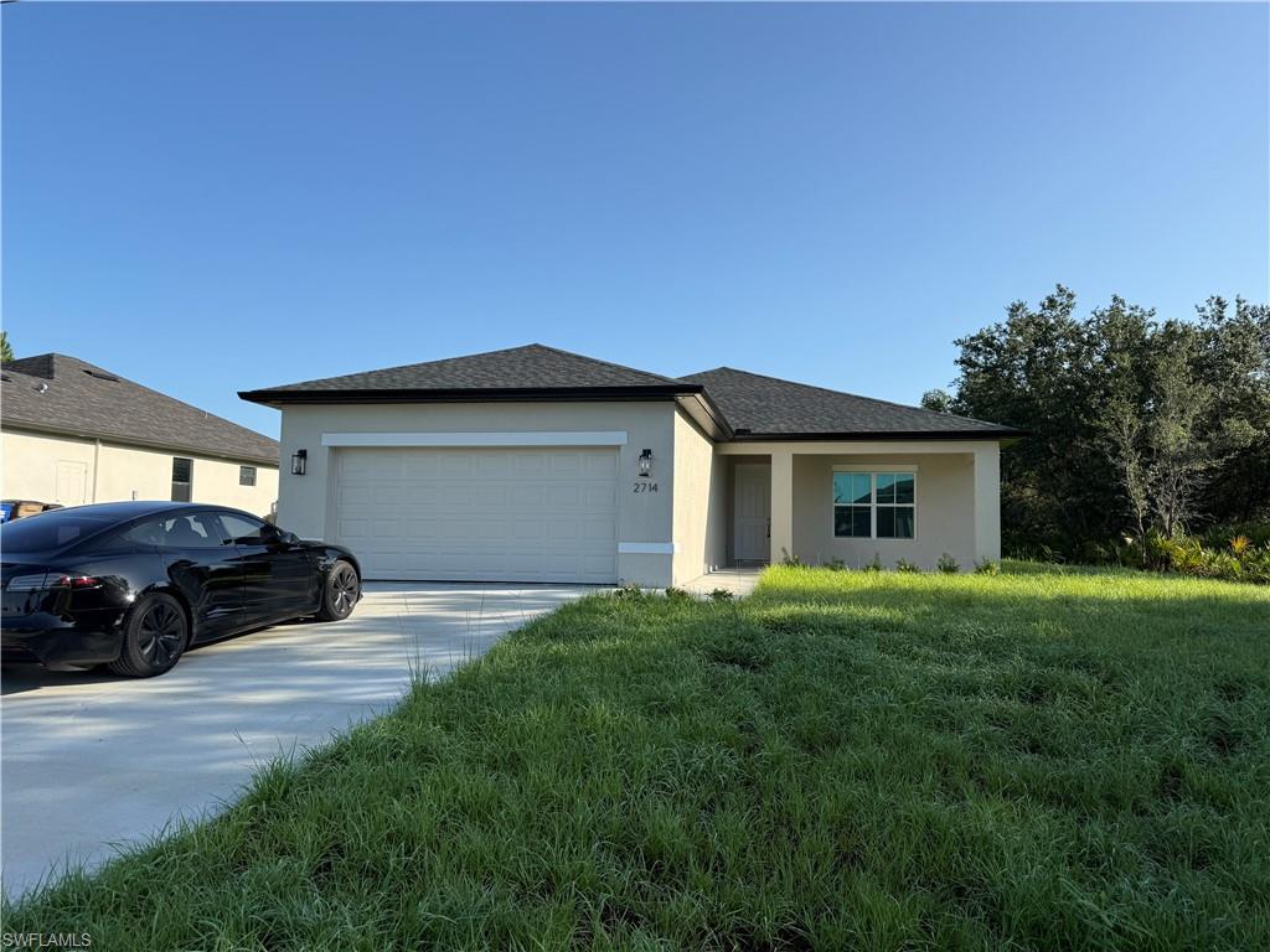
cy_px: 476
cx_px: 635
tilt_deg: +3.9
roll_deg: -1.4
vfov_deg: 56.8
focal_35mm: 24
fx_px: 881
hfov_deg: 71.6
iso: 80
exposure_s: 1/3021
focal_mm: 6.76
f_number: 1.78
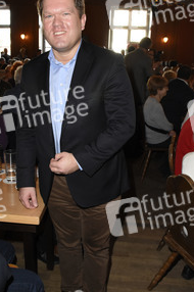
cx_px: 65
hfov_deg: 31.6
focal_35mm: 42
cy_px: 161
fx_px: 340
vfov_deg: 46.4
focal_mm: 20
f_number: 6.3
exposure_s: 1/60
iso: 1600
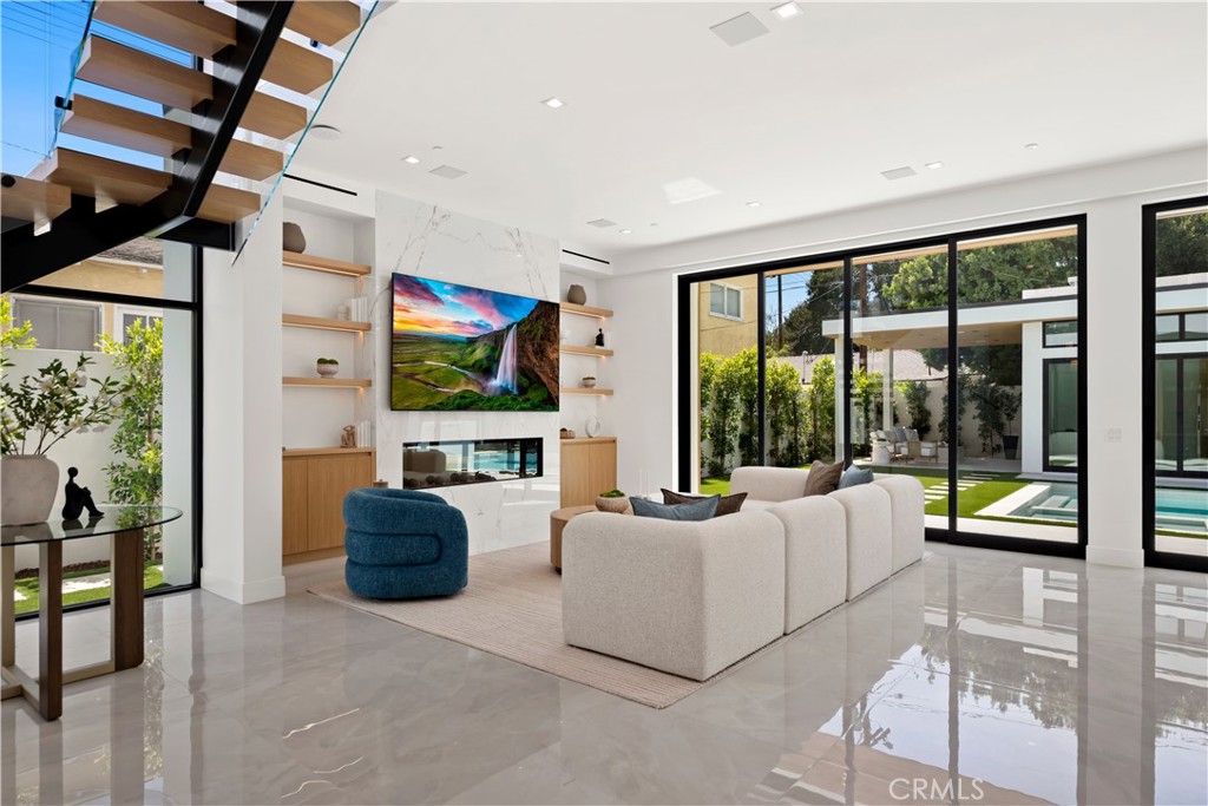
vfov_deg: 61.9
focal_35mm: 20
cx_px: 604
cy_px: 403
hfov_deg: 84.0
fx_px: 671
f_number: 8
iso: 100
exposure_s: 1/20
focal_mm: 20
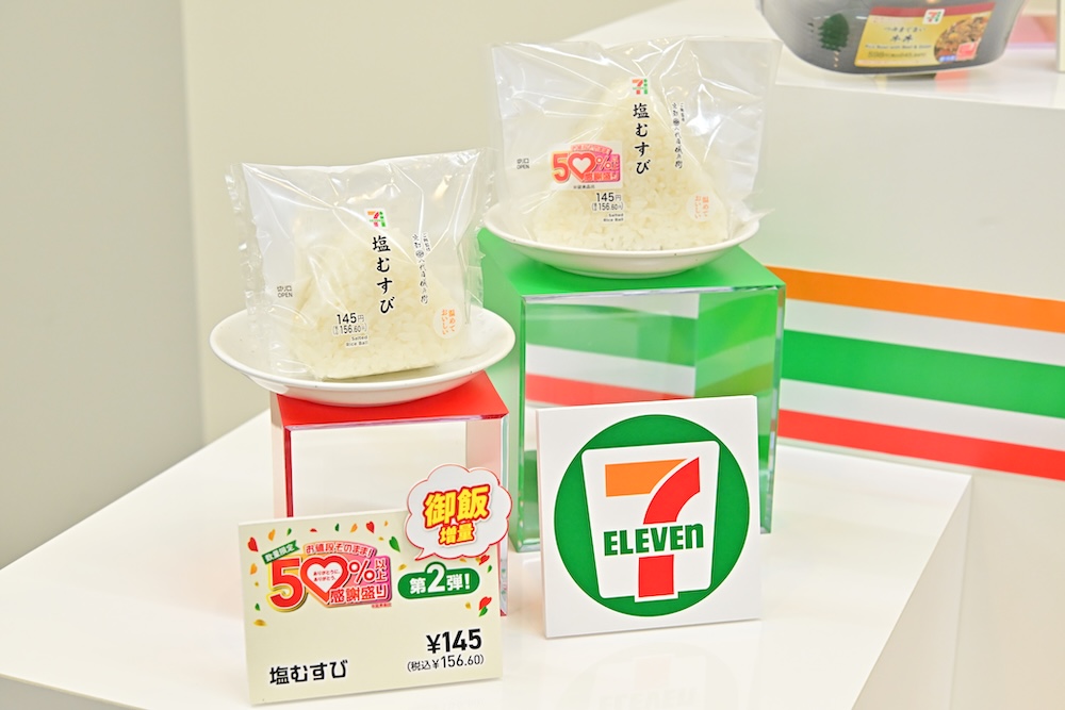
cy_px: 355
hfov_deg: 33.4
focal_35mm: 60
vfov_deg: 22.6
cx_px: 532
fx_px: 1775
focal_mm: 60
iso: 4000
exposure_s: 1/200
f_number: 7.1
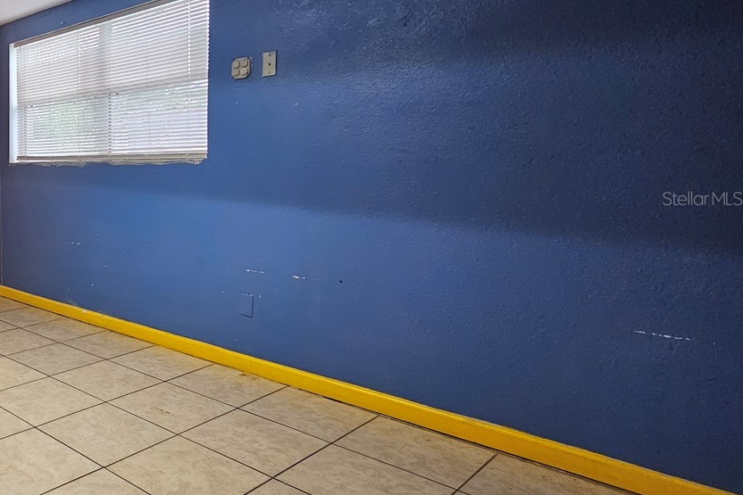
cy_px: 198
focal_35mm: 26
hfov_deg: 56.4
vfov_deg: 49.3
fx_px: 537
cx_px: 32
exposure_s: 1/60
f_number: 2.2
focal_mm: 2.2
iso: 100
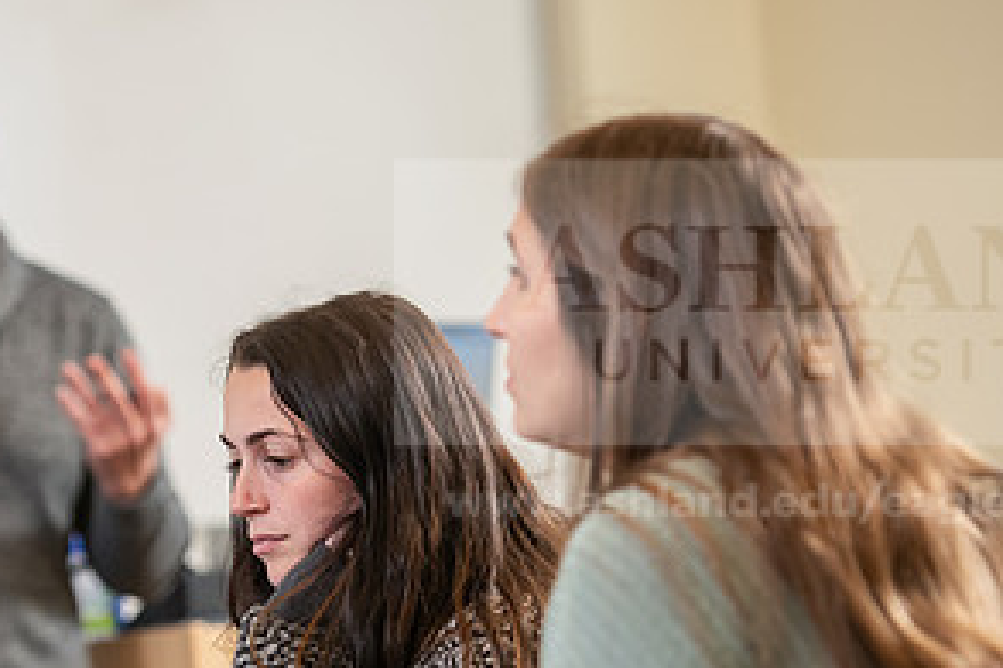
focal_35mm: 222
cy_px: 574
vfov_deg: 6.2
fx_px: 6181
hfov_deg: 9.3
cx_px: 291
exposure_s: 1/200
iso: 640
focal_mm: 112
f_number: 3.2
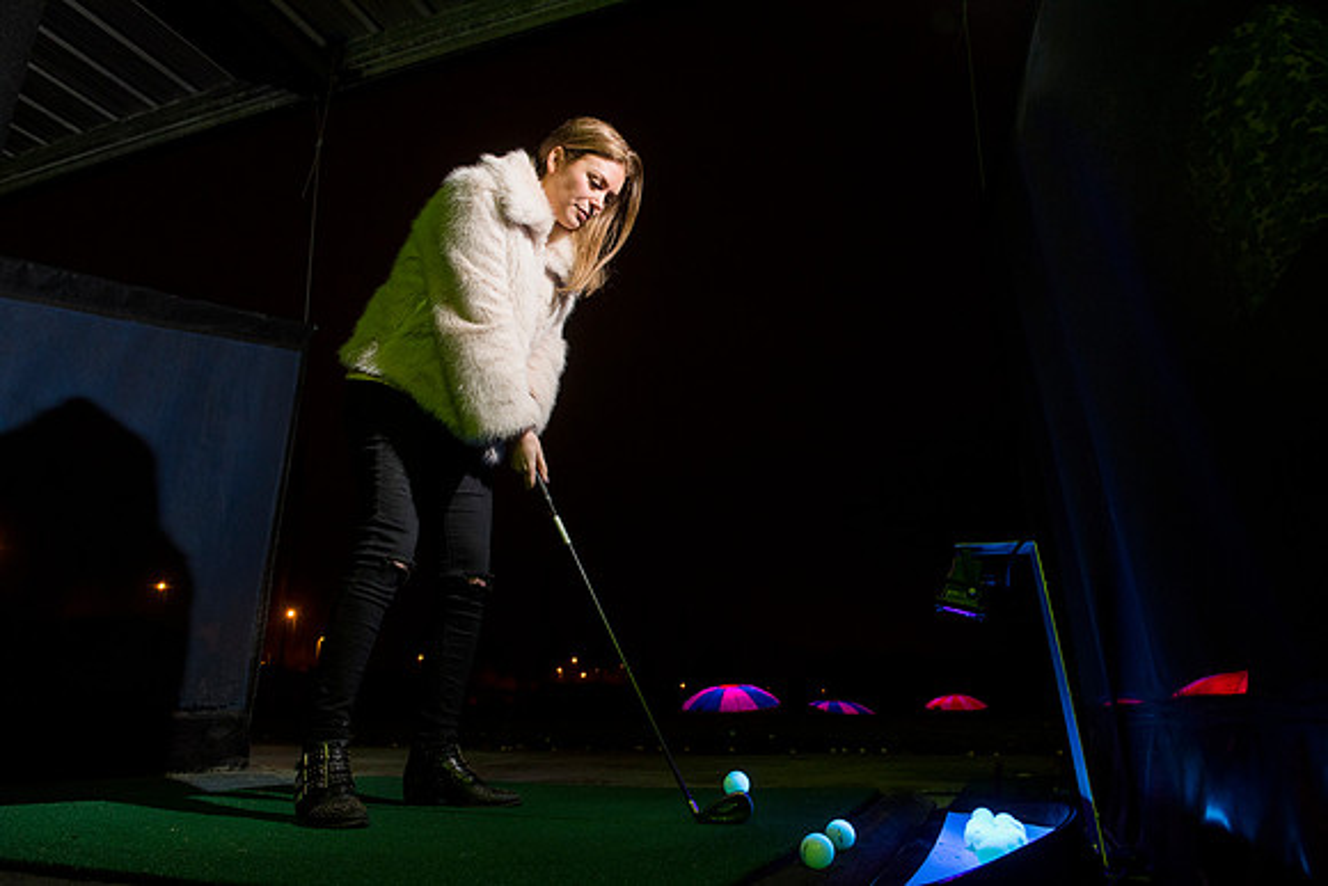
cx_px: 664
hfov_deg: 73.7
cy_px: 443
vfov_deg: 53.2
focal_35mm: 24
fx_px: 885
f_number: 5.6
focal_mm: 24
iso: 1000
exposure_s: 1/15
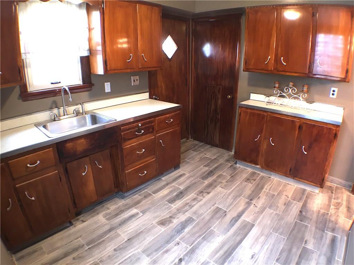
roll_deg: +1.0
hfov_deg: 61.7
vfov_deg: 48.2
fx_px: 297
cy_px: 132
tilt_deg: -19.3
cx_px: 177
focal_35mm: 29
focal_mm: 4.15
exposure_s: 1/17
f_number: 2.2
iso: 100
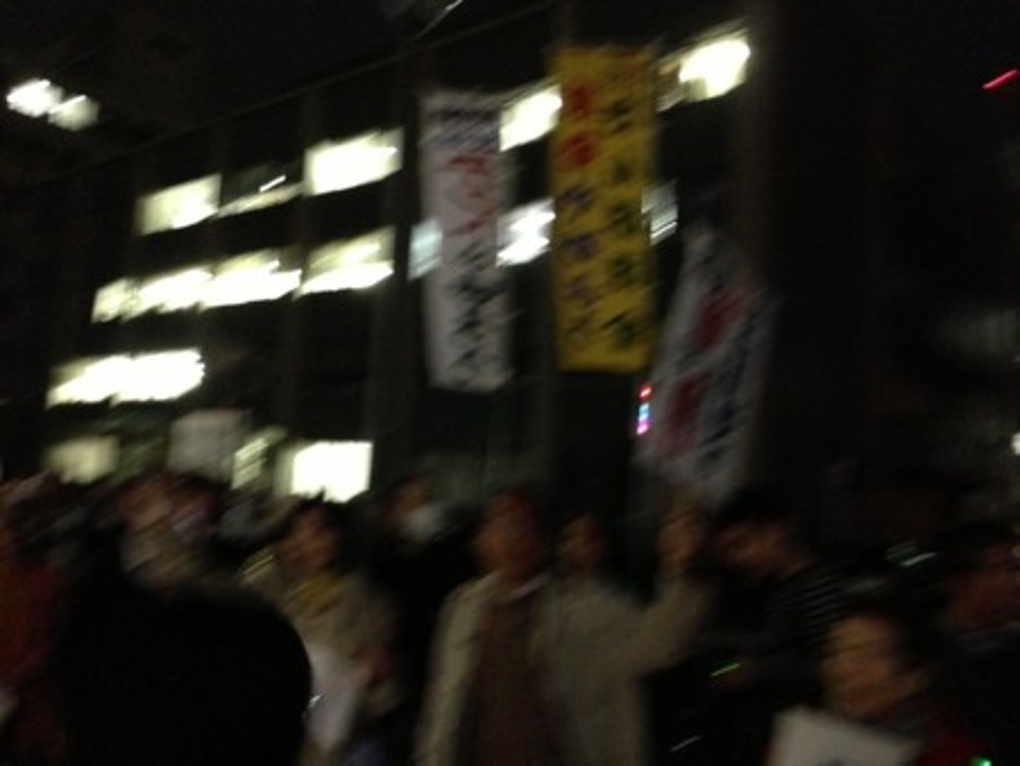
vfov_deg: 43.0
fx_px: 973
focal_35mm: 33
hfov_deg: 55.3
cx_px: 510
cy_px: 383
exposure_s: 1/20
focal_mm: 4.13
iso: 1000
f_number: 2.4
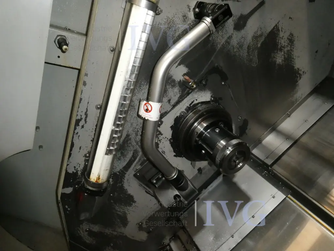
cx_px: 167
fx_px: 232
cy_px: 126
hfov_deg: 71.6
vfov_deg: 56.8
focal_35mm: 24
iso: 800
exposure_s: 1/60
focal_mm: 4.3
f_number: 3.3
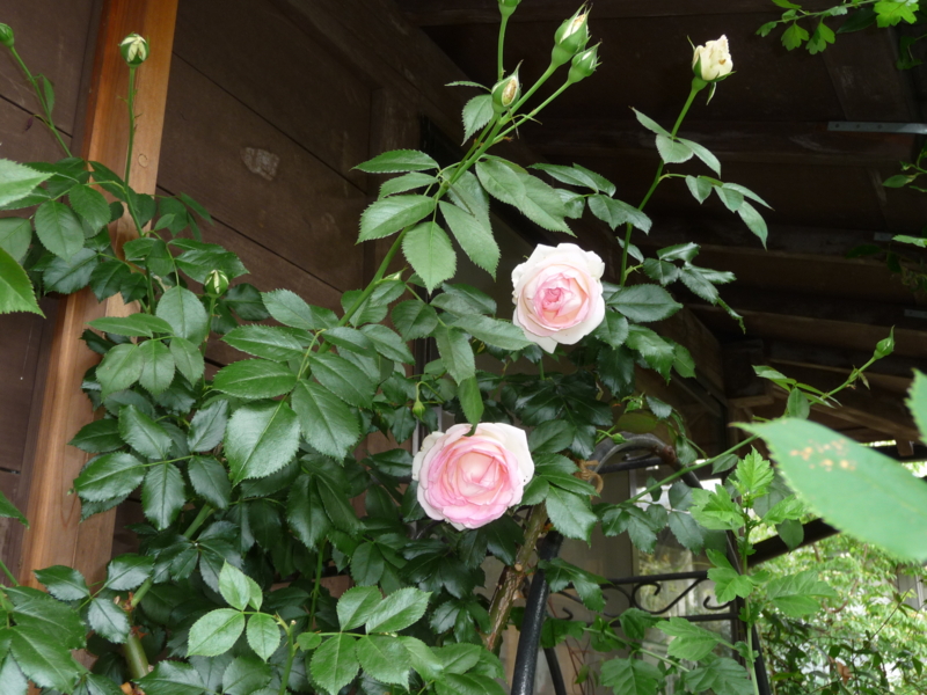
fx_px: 1071
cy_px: 348
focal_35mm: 40
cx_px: 464
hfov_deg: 46.8
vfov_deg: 36.0
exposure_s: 1/30
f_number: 3.9
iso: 100
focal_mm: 6.7
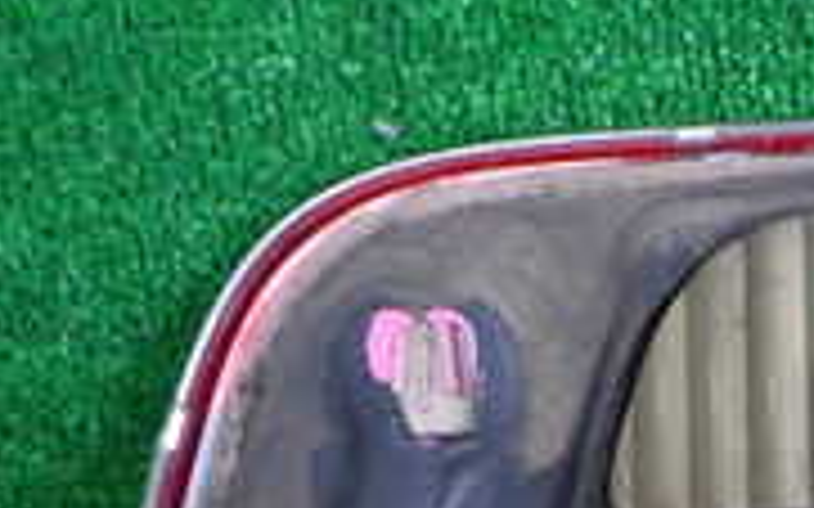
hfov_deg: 21.3
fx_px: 1952
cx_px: 1057
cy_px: 526
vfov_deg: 14.6
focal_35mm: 88
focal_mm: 4.5
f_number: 2
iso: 200
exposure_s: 1/80
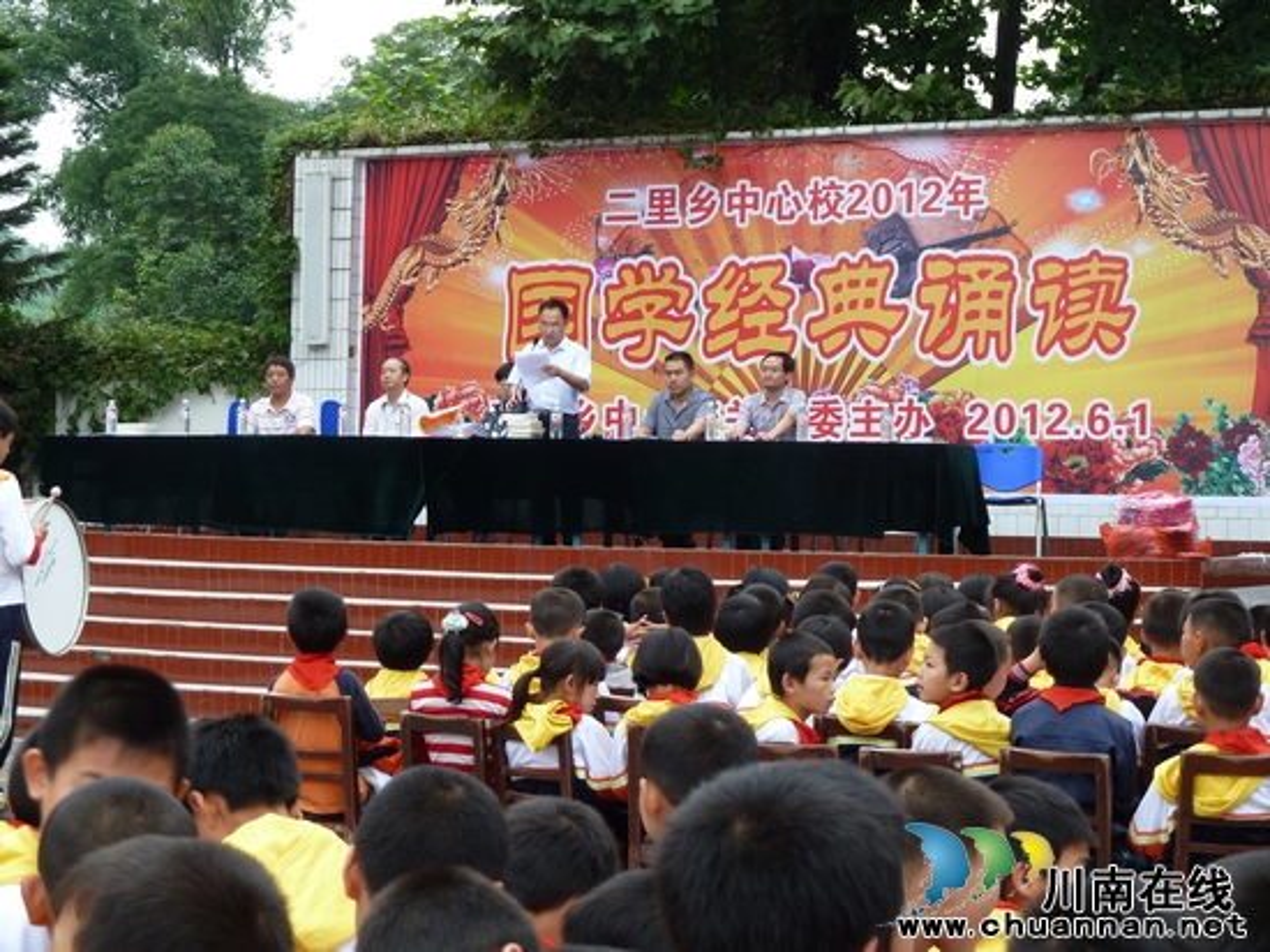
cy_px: 476
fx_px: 3044
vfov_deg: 17.8
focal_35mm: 83
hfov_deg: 23.6
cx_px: 635
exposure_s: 1/50
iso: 80
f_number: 4.2
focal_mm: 13.7
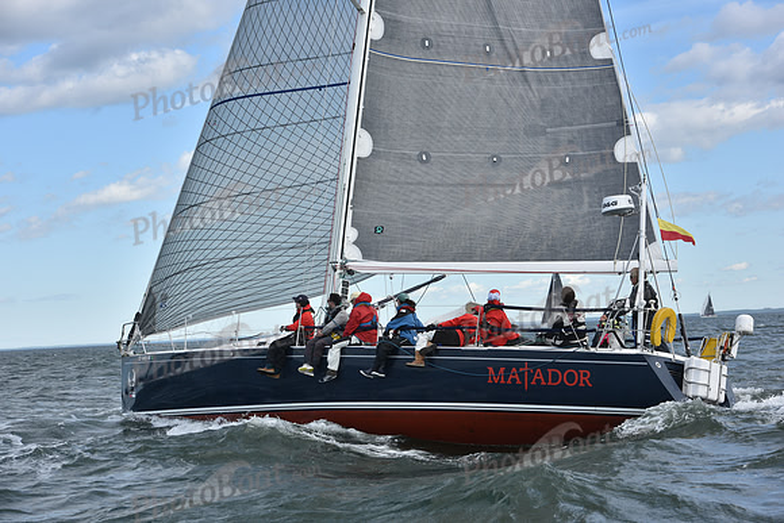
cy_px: 262
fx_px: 1634
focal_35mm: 75
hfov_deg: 27.0
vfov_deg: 18.2
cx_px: 392
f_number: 6.3
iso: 320
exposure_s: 1/1000
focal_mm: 75
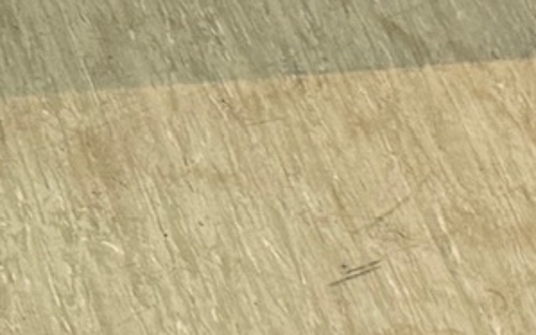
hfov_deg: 11.3
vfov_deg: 7.4
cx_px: -380
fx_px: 2542
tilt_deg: -50.6
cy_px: -208
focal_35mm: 174
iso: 400
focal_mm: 6.76
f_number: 1.78
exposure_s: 1/50
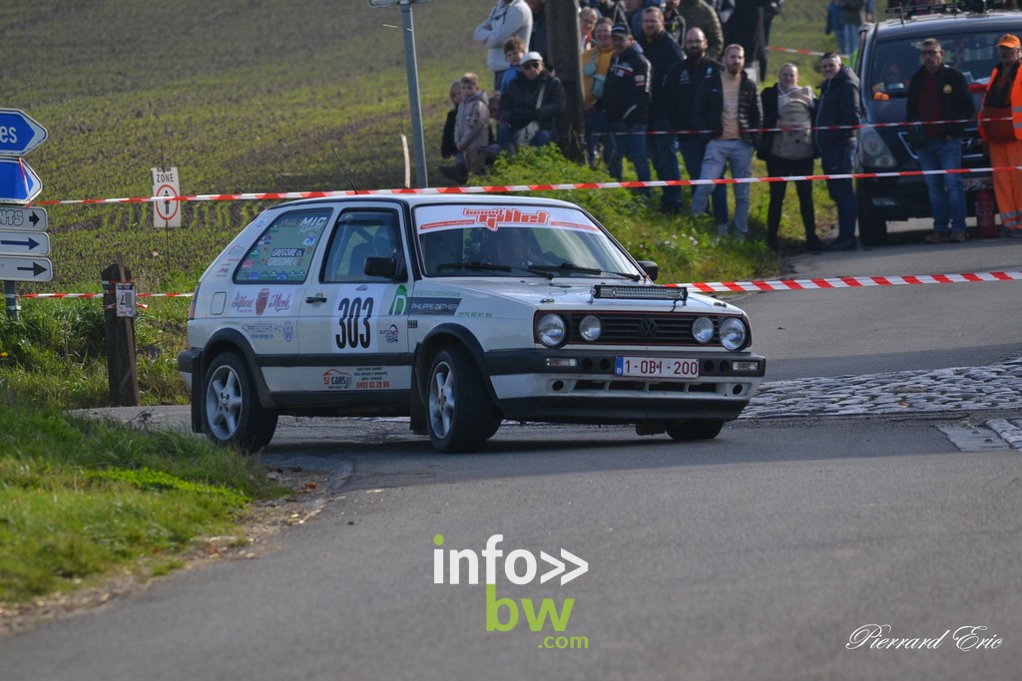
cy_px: 340
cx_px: 511
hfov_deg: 3.9
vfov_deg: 2.6
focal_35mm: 525
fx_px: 14905
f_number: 6
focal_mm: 350
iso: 400
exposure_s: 1/1250
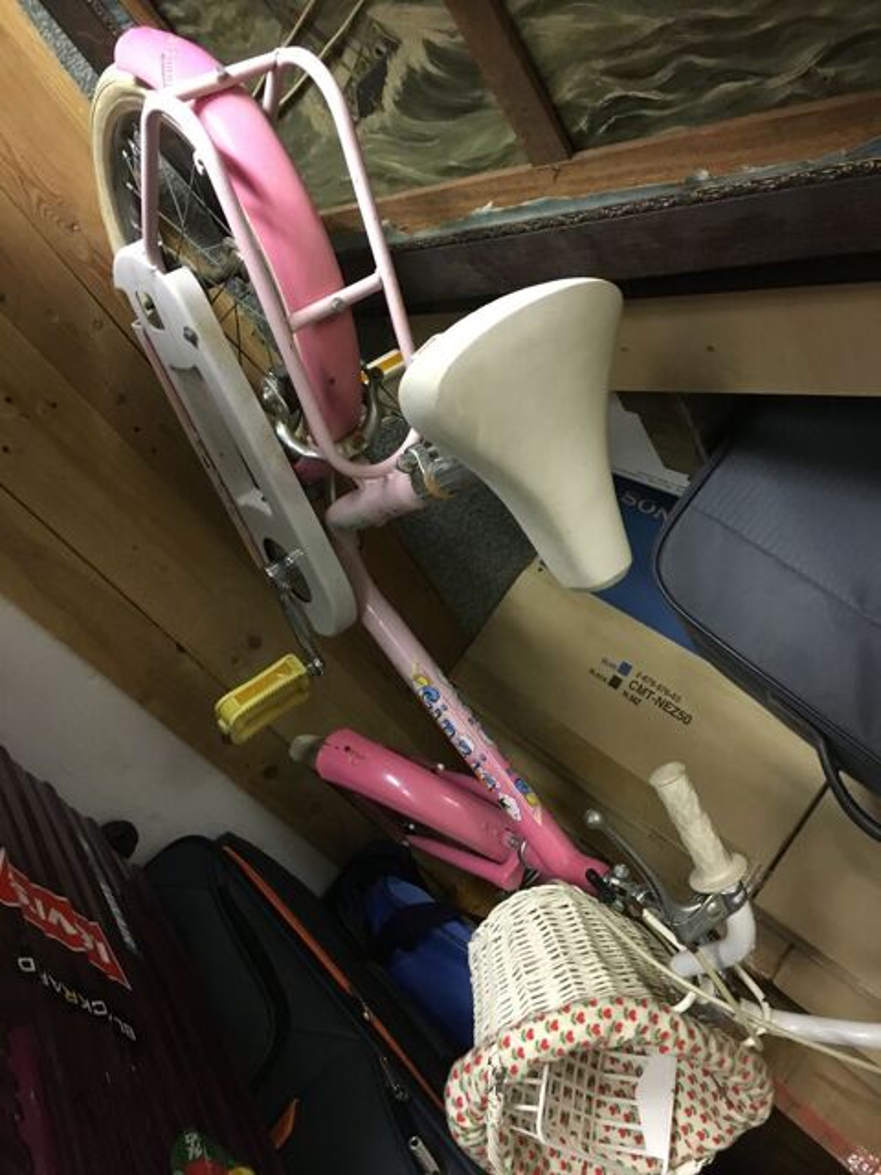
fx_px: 984
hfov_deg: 48.2
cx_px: 440
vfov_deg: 61.7
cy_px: 588
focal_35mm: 29
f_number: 2.2
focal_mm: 4.15
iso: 200
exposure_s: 1/17
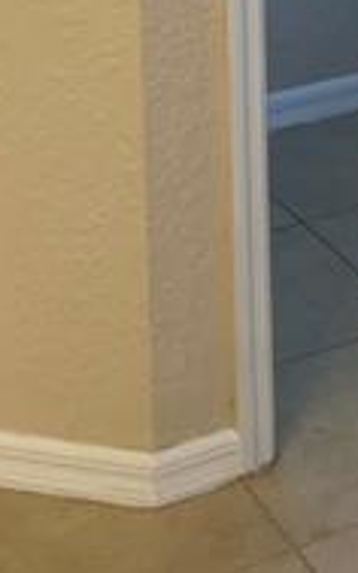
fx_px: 1750
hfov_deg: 11.4
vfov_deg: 16.6
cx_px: 452
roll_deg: +0.7
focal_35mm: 112
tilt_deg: -9.1
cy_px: -330
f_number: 1.6
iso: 100
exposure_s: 1/120
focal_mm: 5.1
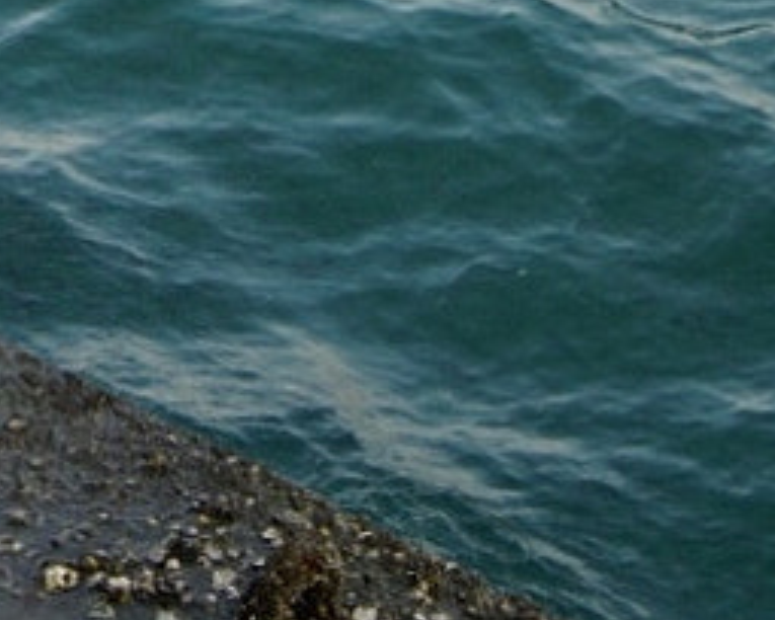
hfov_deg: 9.1
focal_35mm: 206
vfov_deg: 7.3
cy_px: -564
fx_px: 4725
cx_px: -438
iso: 320
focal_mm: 35
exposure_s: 1/400
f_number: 5
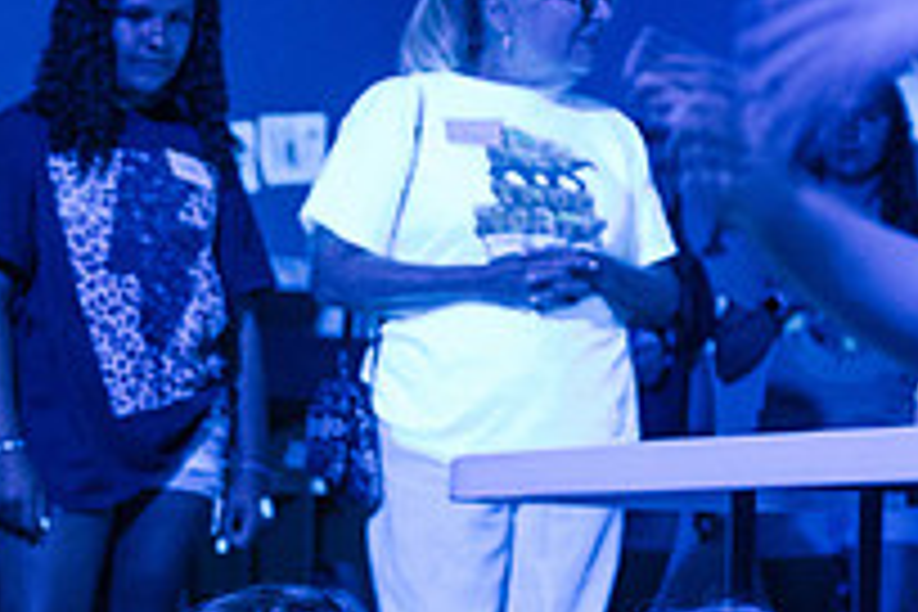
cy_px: 807
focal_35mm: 105
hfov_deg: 18.1
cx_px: -296
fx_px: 2677
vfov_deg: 12.6
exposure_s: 1/30
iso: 6400
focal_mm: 35
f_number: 2.8
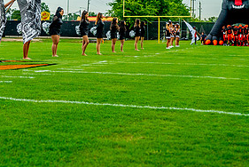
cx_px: 28
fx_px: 568
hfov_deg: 24.1
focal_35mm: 82
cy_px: 29
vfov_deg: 16.5
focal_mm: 35
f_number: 2.8
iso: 400
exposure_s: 1/1000
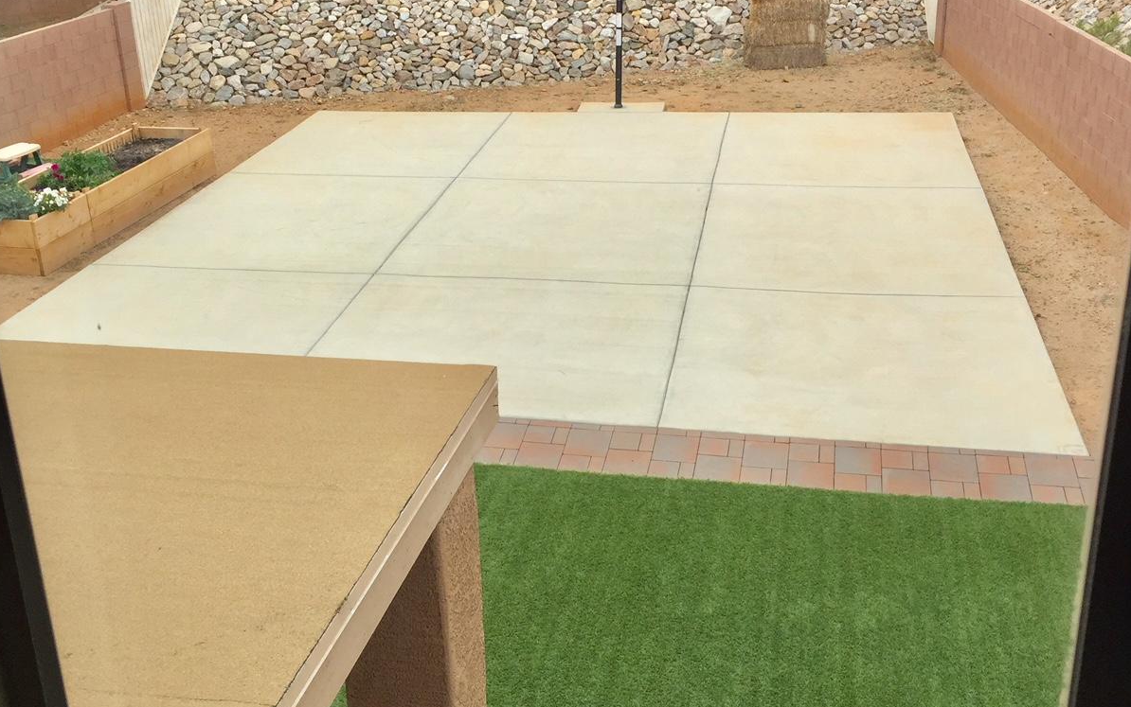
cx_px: 567
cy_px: 343
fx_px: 1295
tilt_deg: -22.4
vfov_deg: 30.6
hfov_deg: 47.2
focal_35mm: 42
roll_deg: +0.6
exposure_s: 1/1412
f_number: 2.2
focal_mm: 4.15
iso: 32
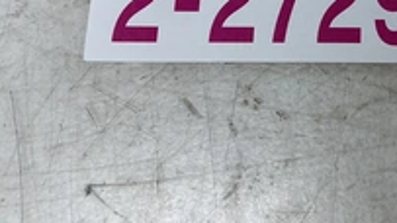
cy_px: -63
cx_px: 385
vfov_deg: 18.7
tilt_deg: -71.8
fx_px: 631
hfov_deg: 32.5
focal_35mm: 60
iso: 32
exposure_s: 1/120
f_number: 1.8
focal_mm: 3
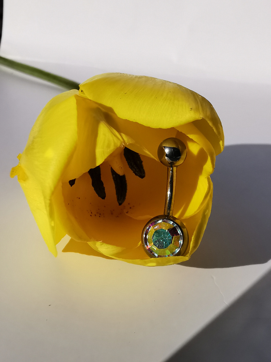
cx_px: 136
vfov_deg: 47.9
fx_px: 407
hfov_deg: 36.8
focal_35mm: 39
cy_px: 181
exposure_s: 1/2353
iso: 50
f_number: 2.2
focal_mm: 2.35
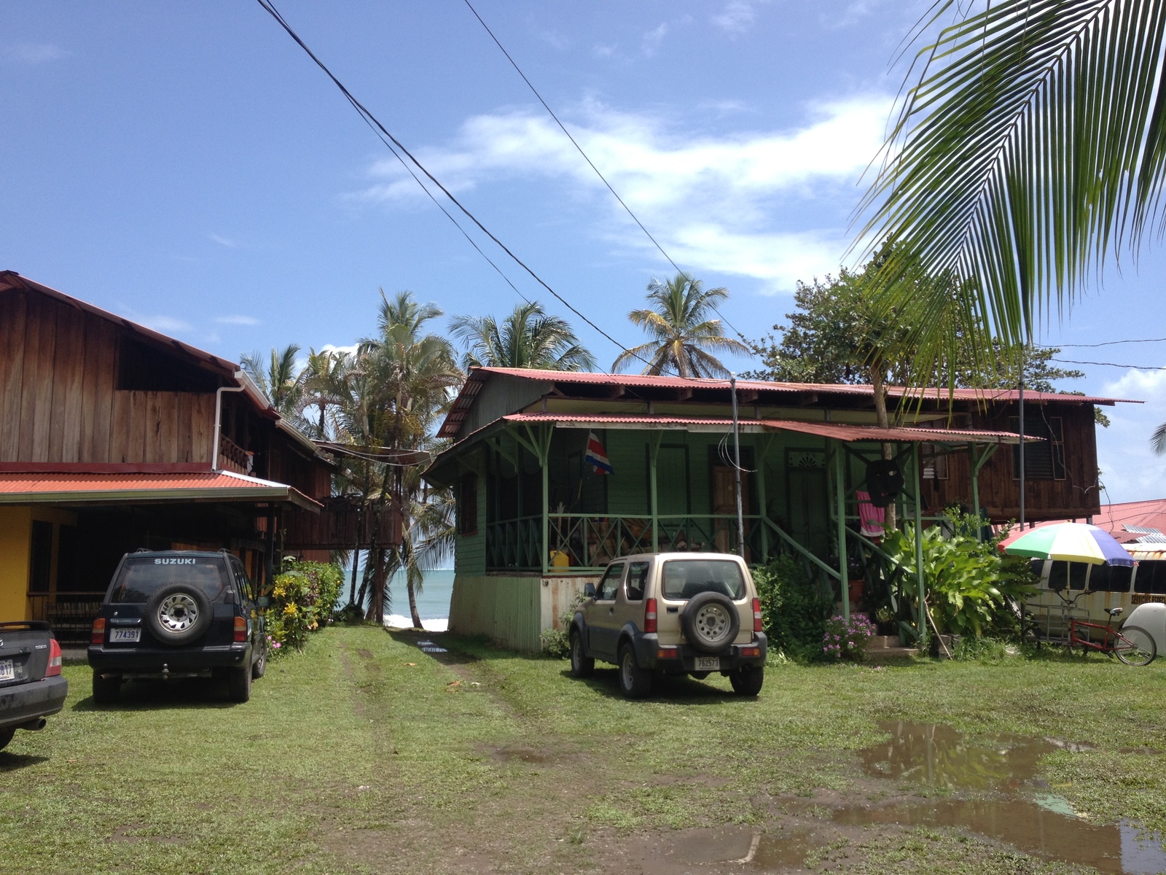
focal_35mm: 35
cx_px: 583
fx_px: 1179
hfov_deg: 52.6
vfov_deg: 40.7
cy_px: 438
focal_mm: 4.28
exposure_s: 1/1381
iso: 50
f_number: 2.4
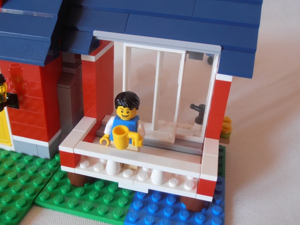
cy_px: 111
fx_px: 329
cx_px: 147
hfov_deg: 49.0
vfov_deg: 37.7
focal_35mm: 38
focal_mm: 6.61
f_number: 3.9
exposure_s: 1/30
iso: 125
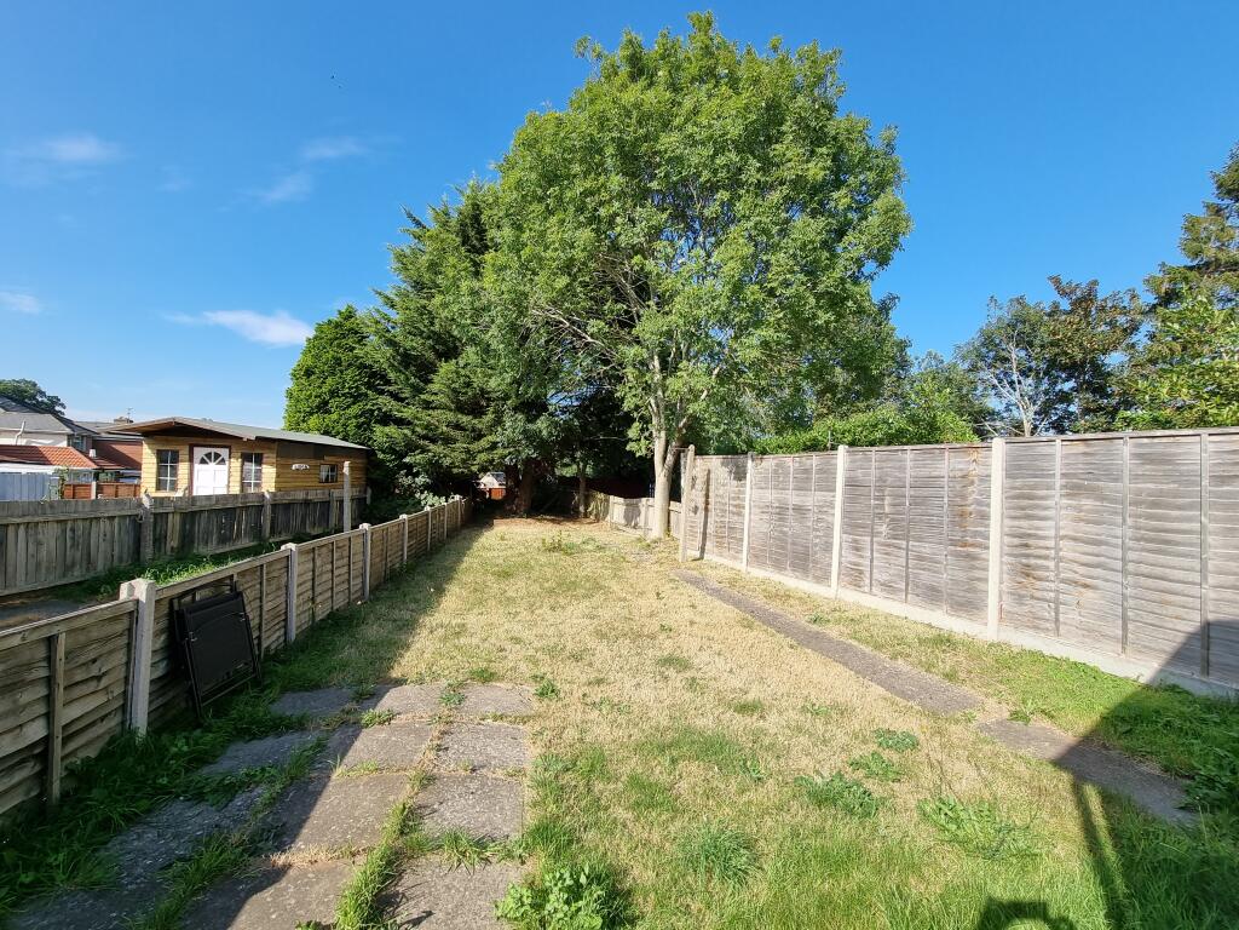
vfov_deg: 89.9
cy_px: 465
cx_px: 620
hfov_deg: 106.2
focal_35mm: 13
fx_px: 465
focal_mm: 2.2
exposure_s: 1/1104
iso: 50
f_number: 2.2
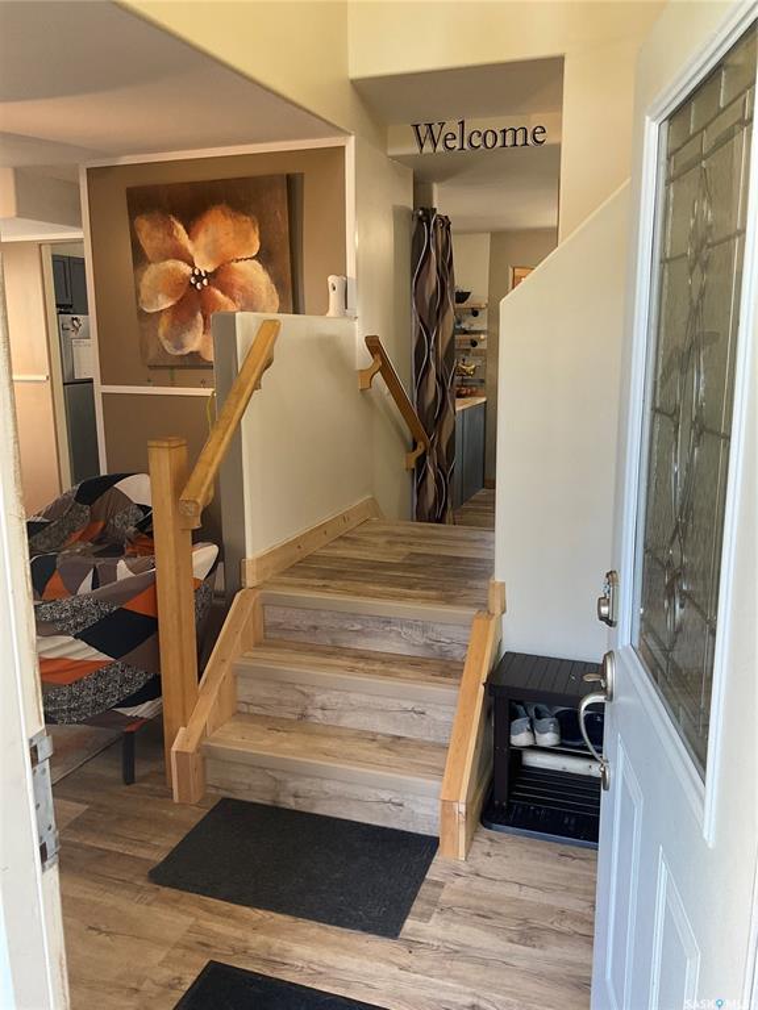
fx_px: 847
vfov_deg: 61.7
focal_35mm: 29
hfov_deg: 48.2
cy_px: 505
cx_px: 379
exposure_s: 1/65
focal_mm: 3
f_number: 1.8
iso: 64
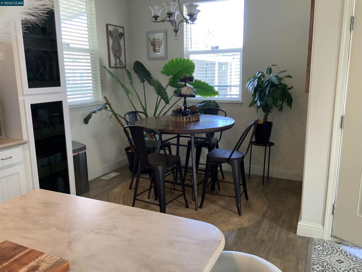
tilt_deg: -13.1
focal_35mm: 29
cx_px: 181
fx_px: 303
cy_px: 136
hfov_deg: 61.7
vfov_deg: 48.2
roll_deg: +1.0
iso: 64
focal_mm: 3
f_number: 1.8
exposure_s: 1/60
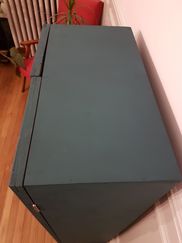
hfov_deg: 53.1
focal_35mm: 26
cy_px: 122
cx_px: 91
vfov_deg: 67.3
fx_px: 182
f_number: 1.7
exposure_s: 1/25
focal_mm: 4.2
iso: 200
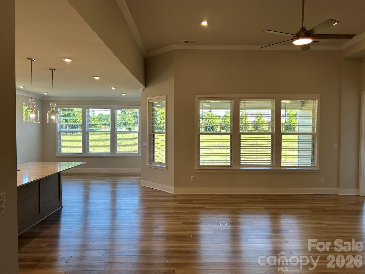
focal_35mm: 26
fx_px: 274
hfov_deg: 67.3
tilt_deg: -0.9
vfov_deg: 53.1
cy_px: 137
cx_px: 182
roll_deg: +0.1
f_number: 1.5
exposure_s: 1/129
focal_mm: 5.7
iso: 32
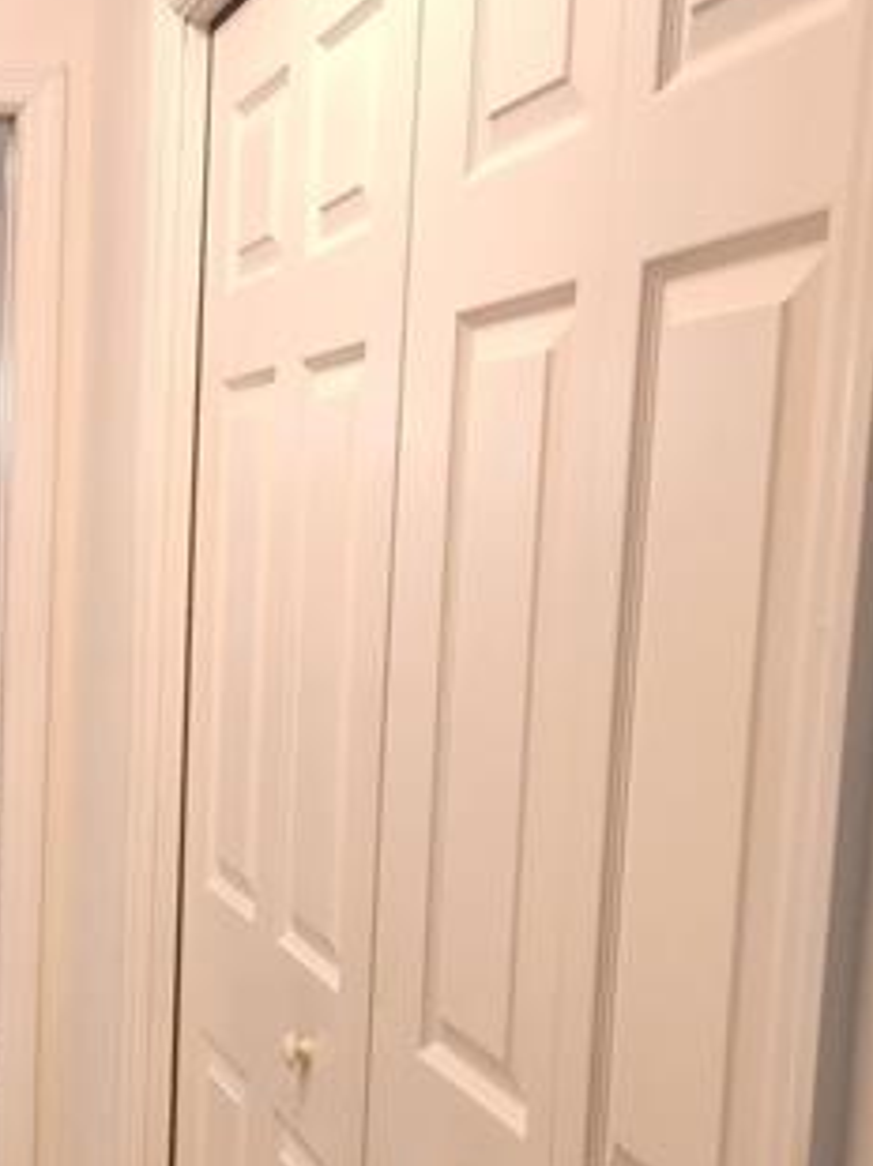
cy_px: 782
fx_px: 1919
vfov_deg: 33.5
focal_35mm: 57
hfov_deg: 24.3
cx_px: -26
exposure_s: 1/120
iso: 200
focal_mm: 5.4
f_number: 1.8
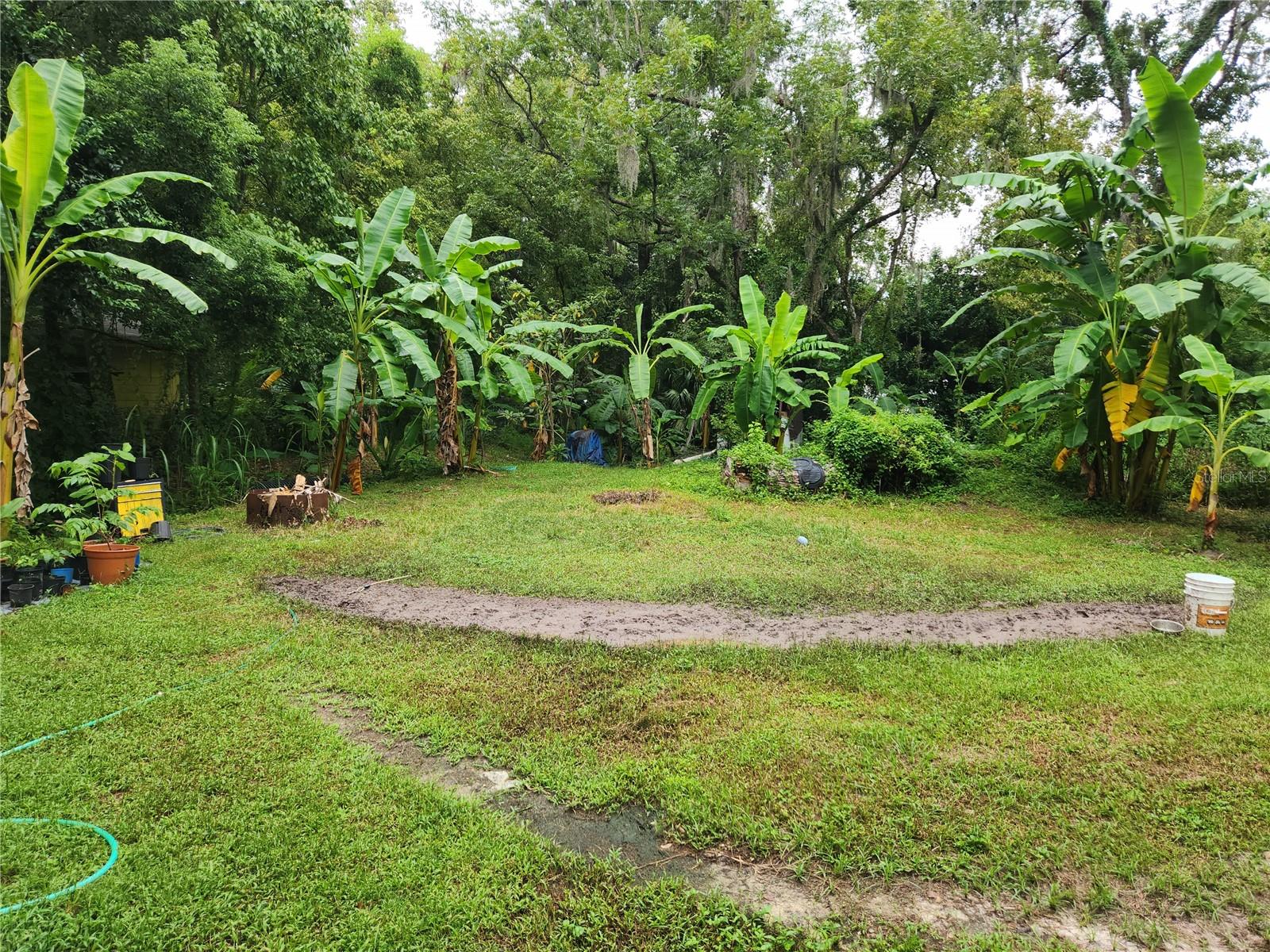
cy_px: 476
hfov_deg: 73.9
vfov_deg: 58.9
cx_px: 635
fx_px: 844
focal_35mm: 23
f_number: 1.8
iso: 20
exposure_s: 1/127
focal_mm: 5.4
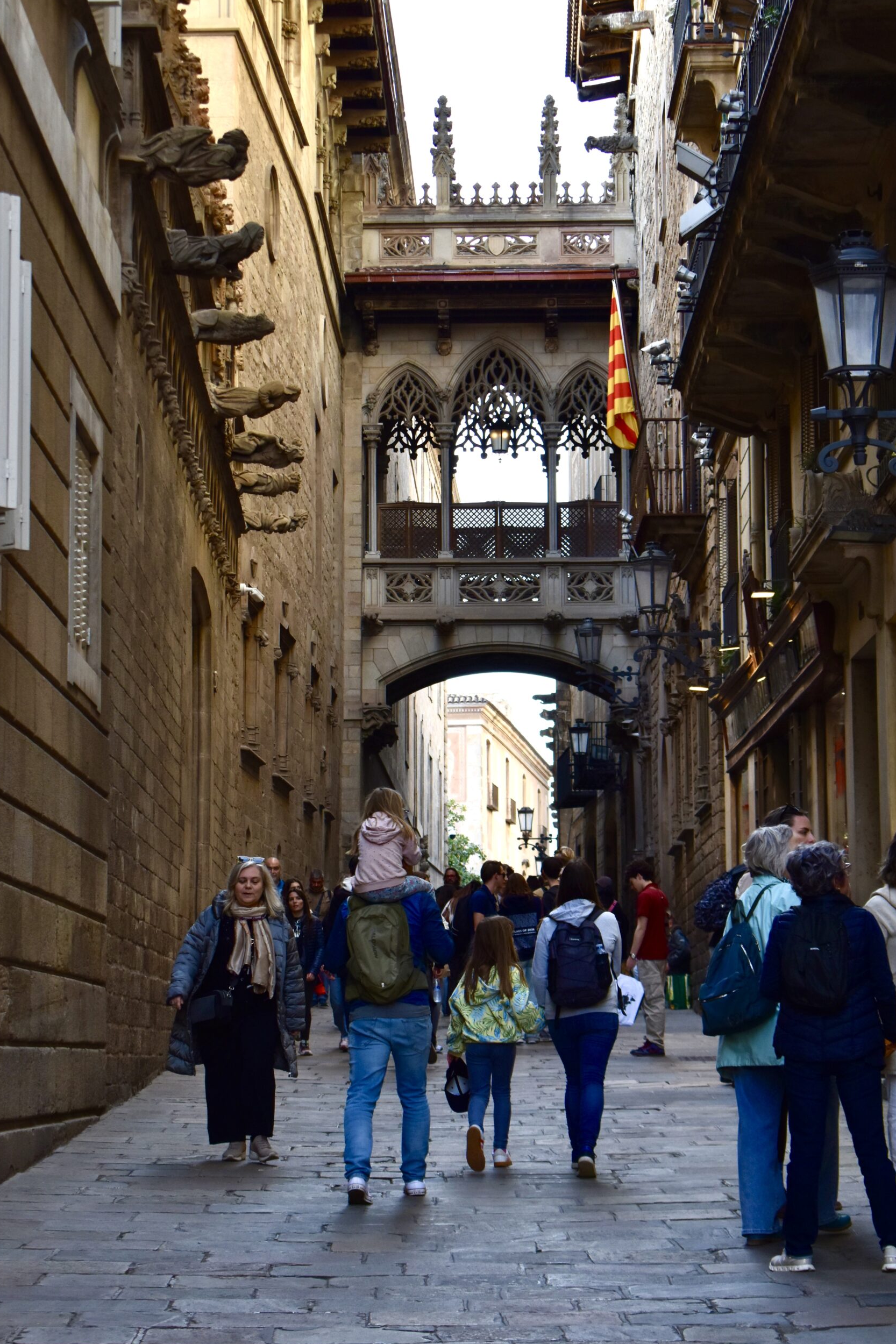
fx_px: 3155
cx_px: 445
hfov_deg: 16.2
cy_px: 659
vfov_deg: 24.0
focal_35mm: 85
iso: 560
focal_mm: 55
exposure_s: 1/250
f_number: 5.6
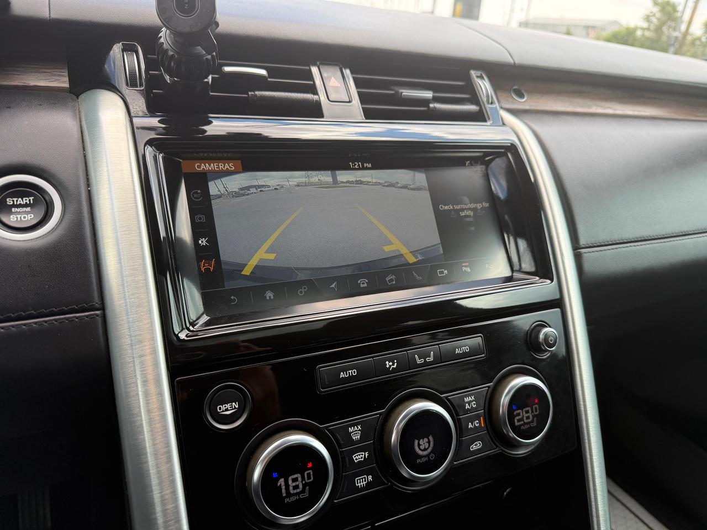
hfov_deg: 71.6
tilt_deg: -25.1
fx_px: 490
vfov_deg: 56.8
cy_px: 265
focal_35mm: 24
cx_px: 354
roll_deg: -4.7
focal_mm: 6.76
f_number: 1.78
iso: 100
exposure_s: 1/410
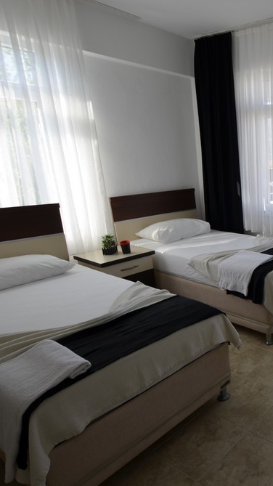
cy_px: 241
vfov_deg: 76.3
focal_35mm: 24
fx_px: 309
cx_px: 329
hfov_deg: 36.5
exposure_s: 1/60
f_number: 5.6
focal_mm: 10
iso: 100
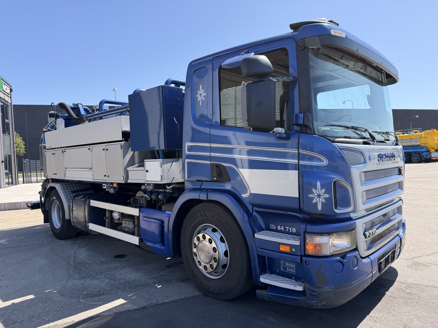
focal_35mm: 24
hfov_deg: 71.6
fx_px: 304
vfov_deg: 56.8
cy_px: 164
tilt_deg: -0.8
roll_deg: +2.3
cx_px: 219
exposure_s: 1/2611
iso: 100
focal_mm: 6.76
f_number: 1.78
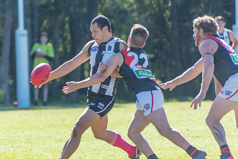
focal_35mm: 691
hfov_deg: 3.0
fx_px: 4568
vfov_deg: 2.0
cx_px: 84
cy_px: 56
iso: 800
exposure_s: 1/1250
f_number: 6.3
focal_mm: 350
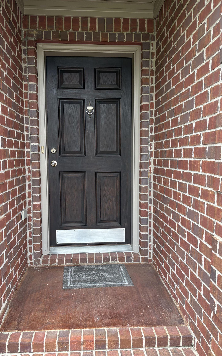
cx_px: 106
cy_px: 178
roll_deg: +0.1
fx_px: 271
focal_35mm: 28
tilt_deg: -3.7
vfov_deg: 66.5
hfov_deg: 44.5
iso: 50
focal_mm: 5.96
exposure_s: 1/122
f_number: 1.6
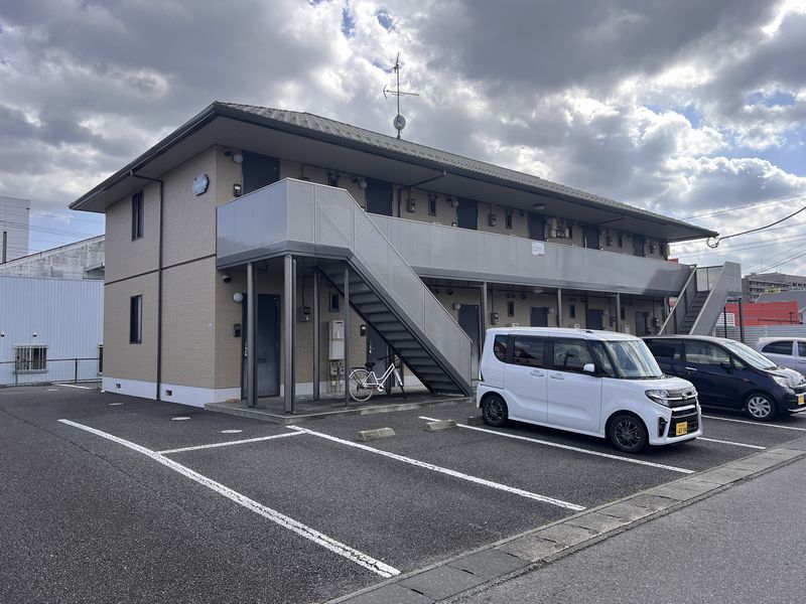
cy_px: 302
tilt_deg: +3.8
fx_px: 605
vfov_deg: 53.1
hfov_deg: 67.3
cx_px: 403
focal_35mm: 26
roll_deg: -0.2
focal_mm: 5.7
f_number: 1.5
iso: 50
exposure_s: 1/1724
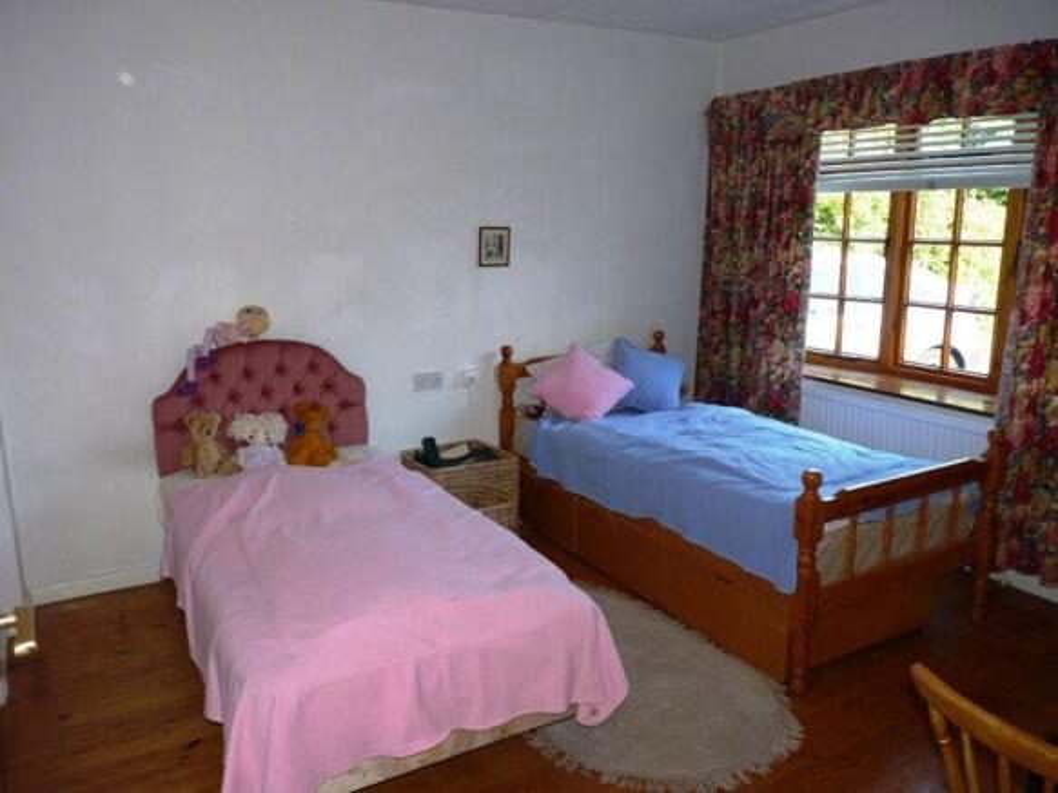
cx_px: 529
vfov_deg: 51.3
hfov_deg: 65.3
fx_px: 825
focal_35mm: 27
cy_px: 396
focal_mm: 4.8
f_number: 2.8
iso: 100
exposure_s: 1/30
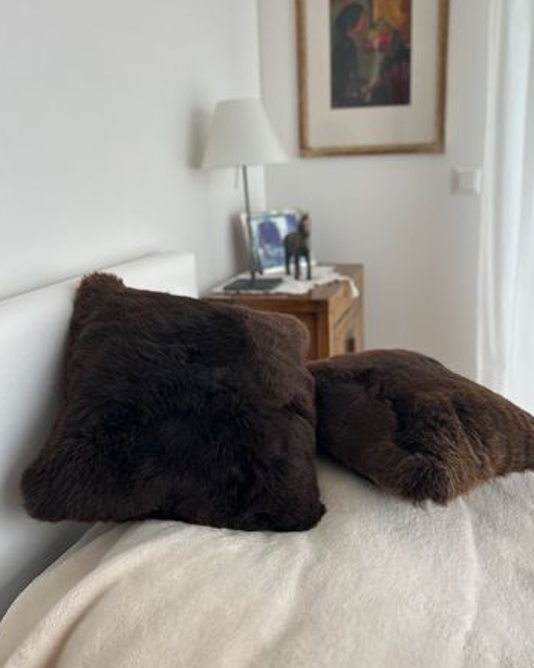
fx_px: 612
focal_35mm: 31
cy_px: 312
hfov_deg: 47.0
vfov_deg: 57.1
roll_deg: +1.6
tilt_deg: -13.0
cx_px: 300
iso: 125
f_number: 1.5
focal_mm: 5.7
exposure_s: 1/69
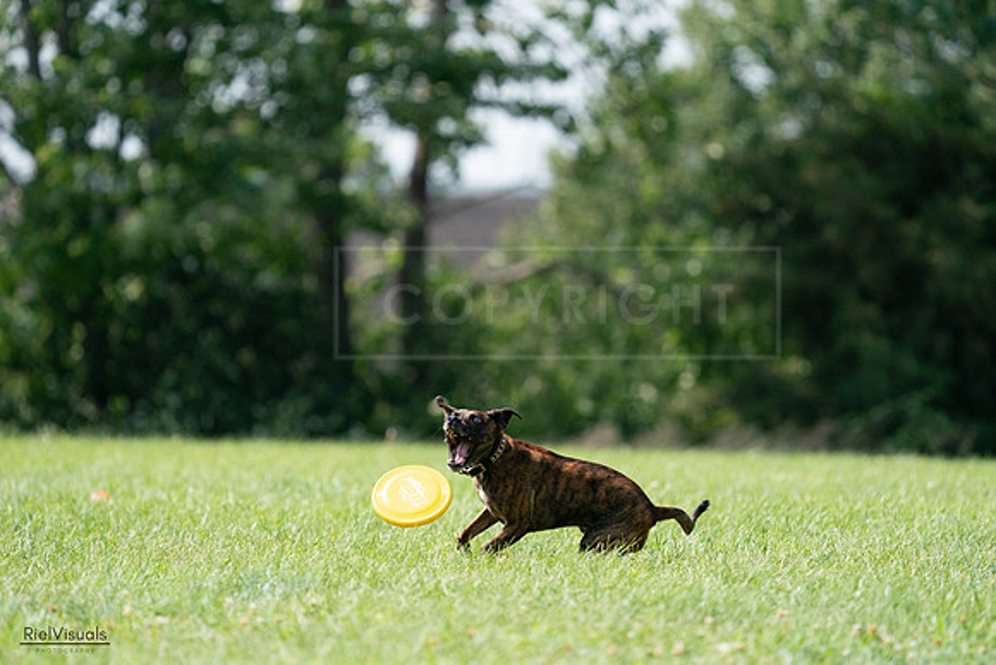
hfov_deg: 5.6
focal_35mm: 365
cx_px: 498
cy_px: 332
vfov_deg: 3.8
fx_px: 10100
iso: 2500
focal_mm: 365
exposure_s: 1/4000
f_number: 6.3
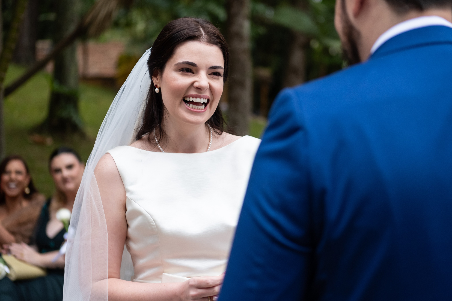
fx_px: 942
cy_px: 150
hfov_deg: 27.0
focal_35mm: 75
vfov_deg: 18.2
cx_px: 226
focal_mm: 50
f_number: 2.2
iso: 800
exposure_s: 1/320
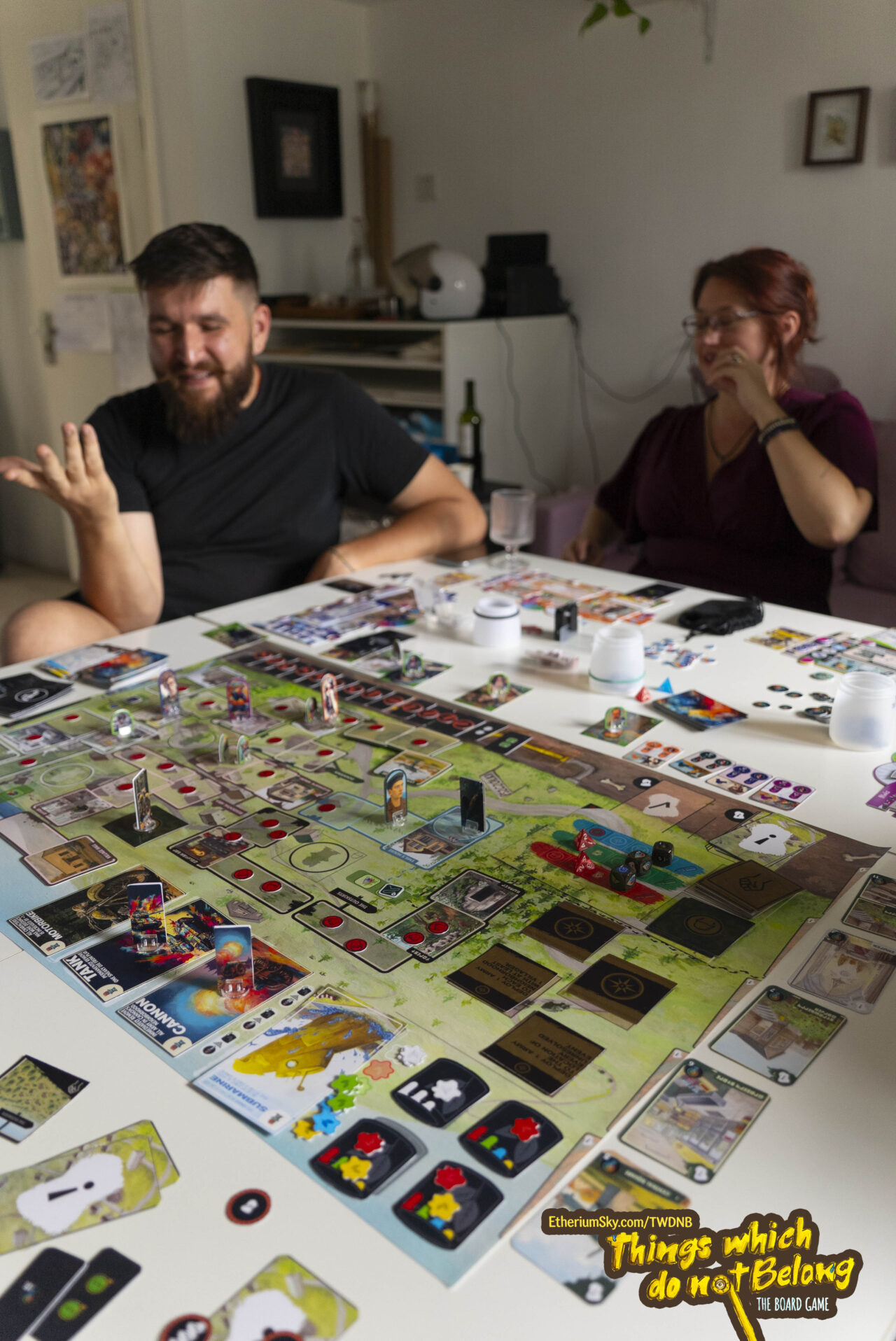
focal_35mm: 39
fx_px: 1454
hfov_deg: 34.3
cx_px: 448
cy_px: 670
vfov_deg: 49.5
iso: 1000
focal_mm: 39
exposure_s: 1/60
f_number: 3.5
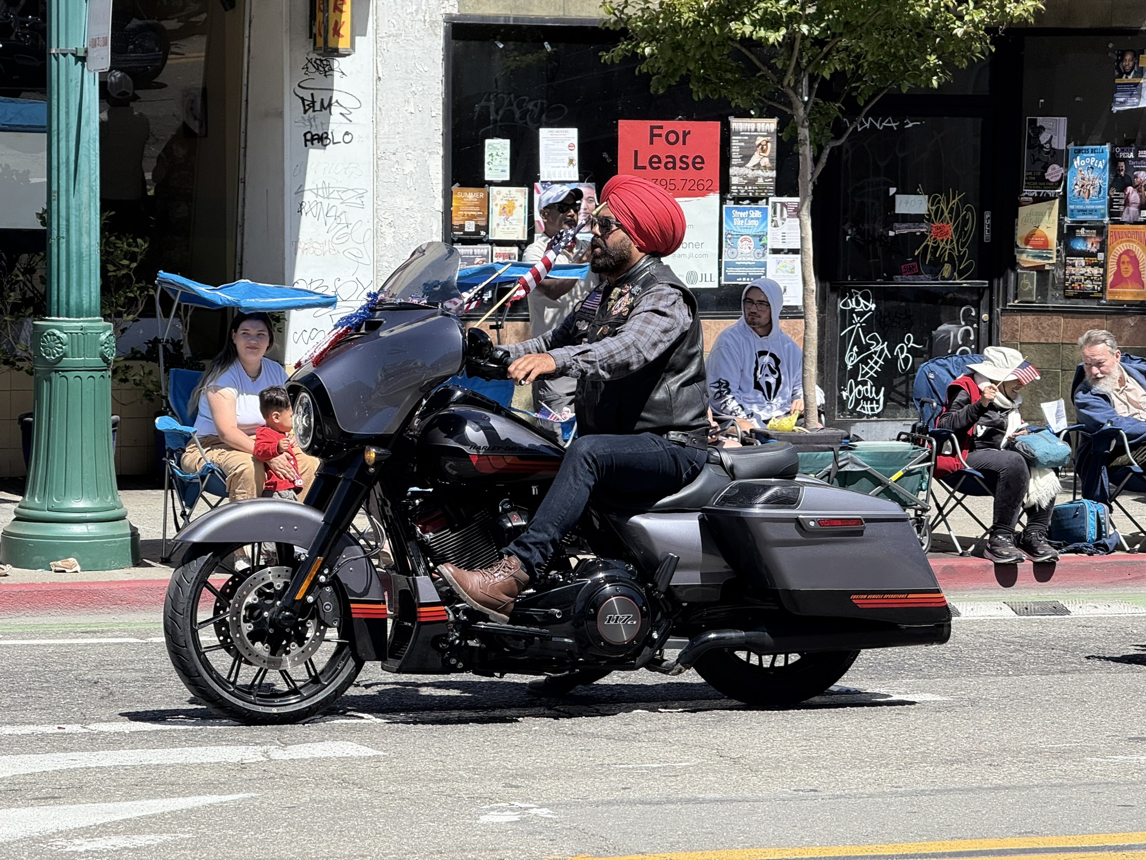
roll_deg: -0.4
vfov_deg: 12.3
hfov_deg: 16.4
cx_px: 573
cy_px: 430
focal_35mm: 120
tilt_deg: -3.1
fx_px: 3973
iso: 50
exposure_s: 1/1206
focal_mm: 15.66
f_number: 2.8
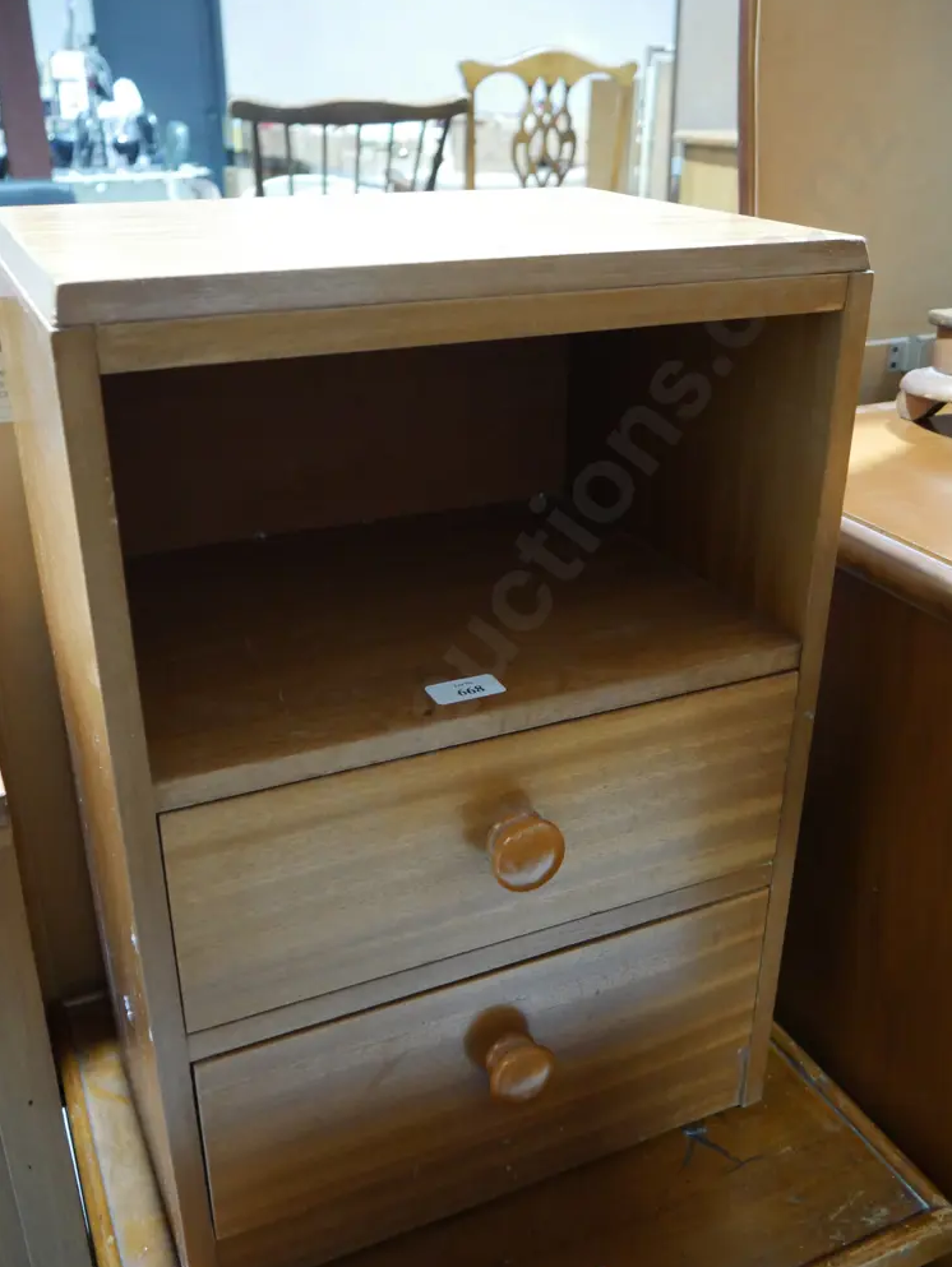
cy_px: 643
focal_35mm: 33
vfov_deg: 55.3
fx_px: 1209
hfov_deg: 43.0
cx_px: 488
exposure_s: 1/60
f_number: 3.6
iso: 2000
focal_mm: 16
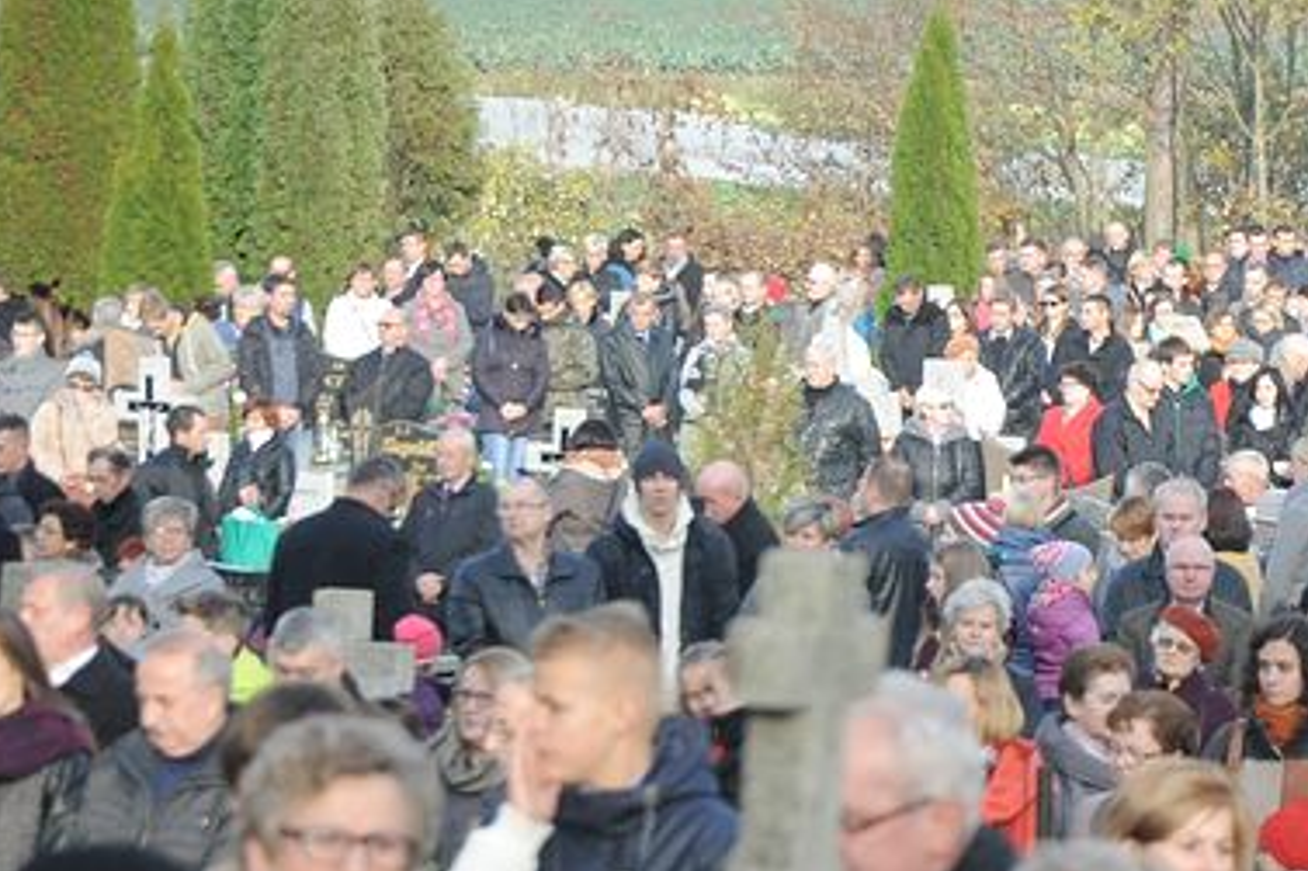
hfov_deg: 5.8
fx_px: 12897
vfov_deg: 3.9
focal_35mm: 355
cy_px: 588
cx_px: 1398
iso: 800
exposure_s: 1/640
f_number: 6.3
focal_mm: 105
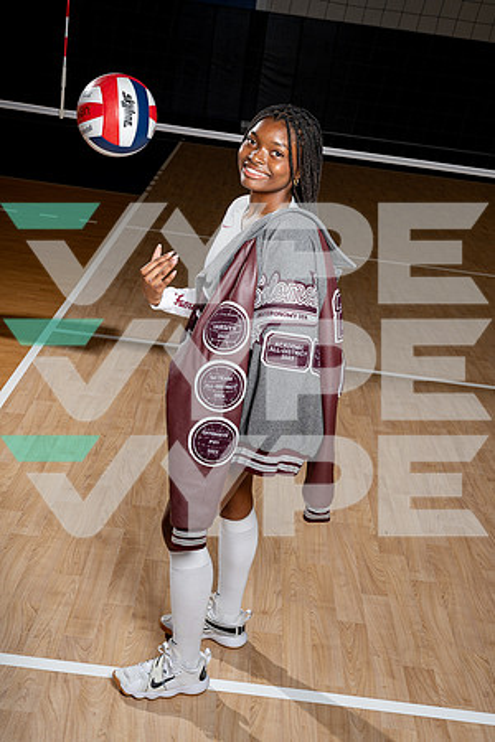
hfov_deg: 30.5
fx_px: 907
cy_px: 371
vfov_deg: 44.5
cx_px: 248
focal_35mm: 44
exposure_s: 1/250
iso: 100
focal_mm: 44
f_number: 8
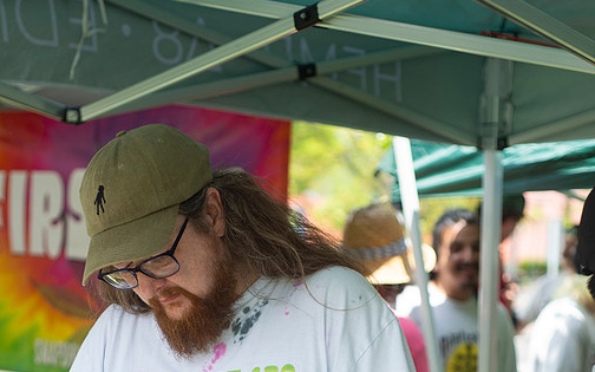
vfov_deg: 13.0
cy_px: 508
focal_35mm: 97
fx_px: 1573
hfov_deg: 21.4
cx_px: 244
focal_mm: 50
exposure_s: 1/1600
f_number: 2.8
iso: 200
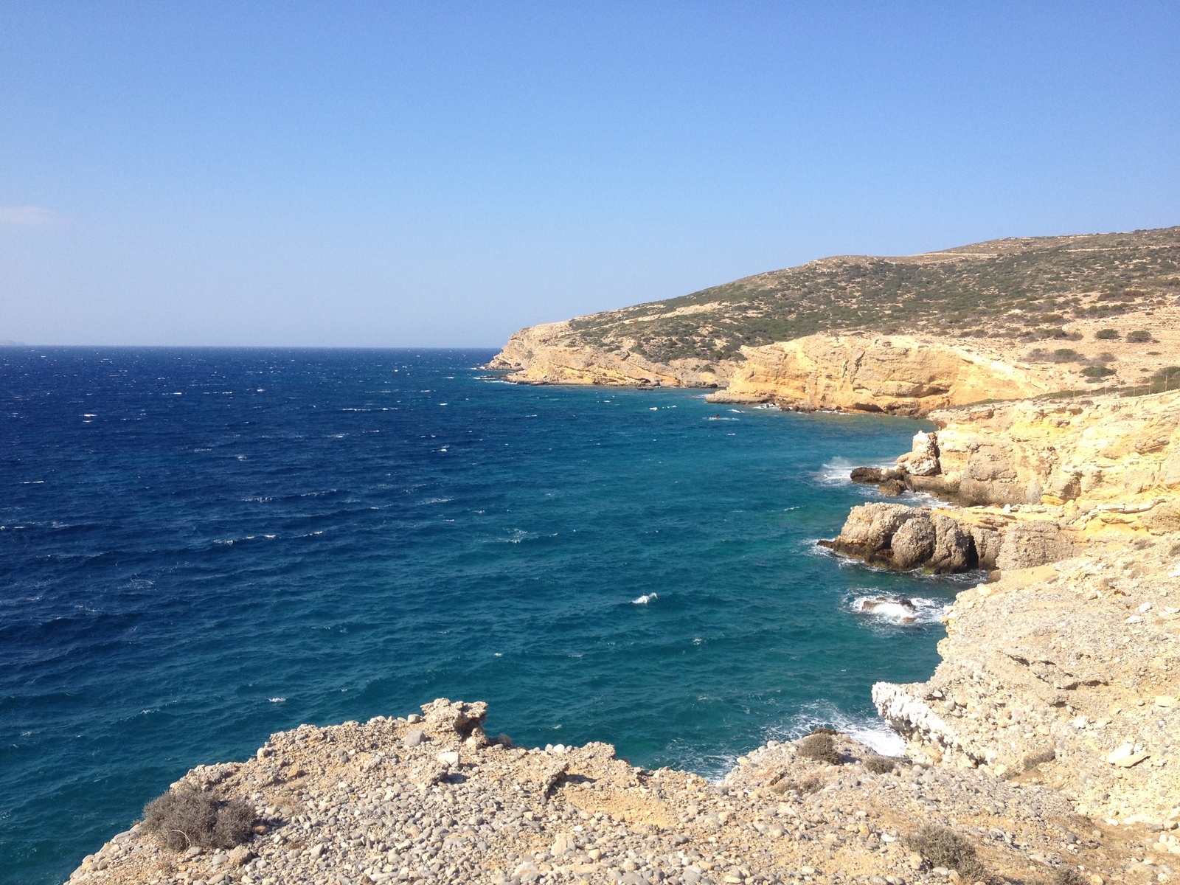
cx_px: 590
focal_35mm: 35
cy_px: 442
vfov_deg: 40.7
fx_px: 1193
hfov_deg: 52.6
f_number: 2.4
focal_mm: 4.28
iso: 50
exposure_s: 1/1314
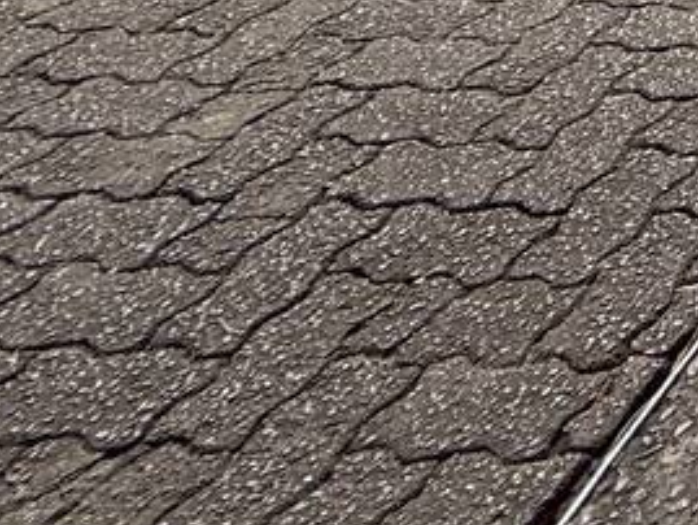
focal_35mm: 75
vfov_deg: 13.8
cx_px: 1674
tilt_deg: -1.1
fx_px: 1513
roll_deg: -0.9
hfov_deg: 15.1
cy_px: -743
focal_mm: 2.22
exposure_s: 1/3891
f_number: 2.2
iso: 50
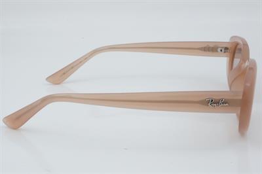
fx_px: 545
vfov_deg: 18.2
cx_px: 131
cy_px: 87
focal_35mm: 75
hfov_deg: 27.0
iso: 100
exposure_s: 1/3
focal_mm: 50
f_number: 32
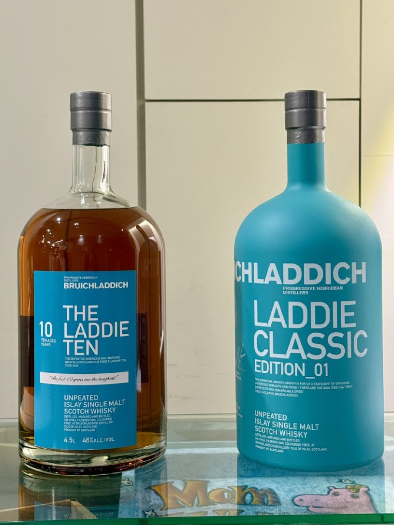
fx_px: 804
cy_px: 241
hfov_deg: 27.5
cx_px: 189
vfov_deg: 36.2
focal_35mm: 53
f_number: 1.78
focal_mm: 6.76
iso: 250
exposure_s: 1/40
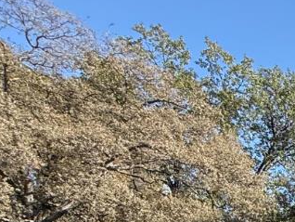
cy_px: 320
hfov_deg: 19.3
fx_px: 563
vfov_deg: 19.7
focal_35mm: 66
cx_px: 571
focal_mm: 2.22
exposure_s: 1/631
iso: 50
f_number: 2.2
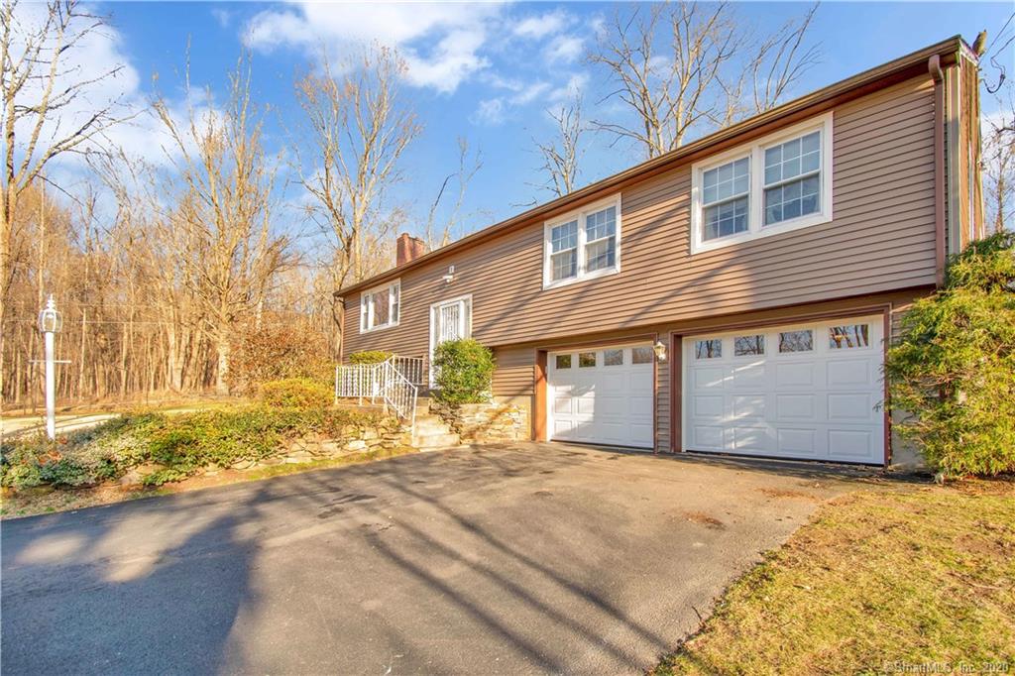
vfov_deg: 77.3
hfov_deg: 100.4
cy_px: 338
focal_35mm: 15
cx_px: 508
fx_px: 423
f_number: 5.6
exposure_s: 1/100
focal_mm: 10
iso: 125
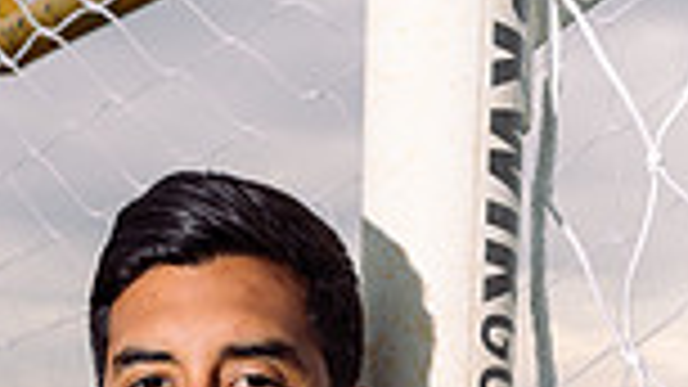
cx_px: 189
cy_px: 932
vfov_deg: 9.9
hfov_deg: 19.7
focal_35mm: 108
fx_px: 1970
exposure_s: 1/250
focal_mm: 35
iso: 100
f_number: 7.1
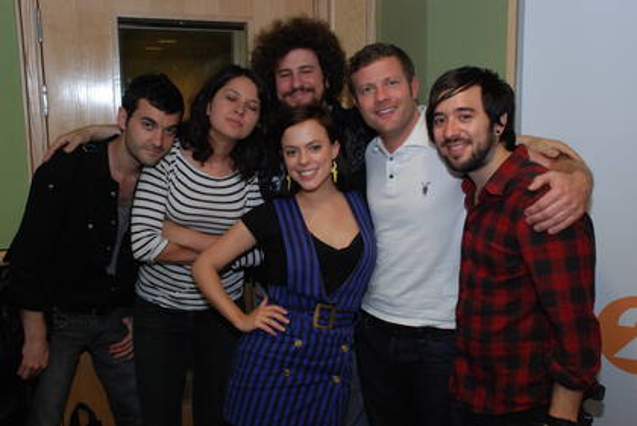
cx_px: 318
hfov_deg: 49.5
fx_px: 691
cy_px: 213
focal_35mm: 39
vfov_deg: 34.3
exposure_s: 1/60
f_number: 7.1
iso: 800
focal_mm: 26
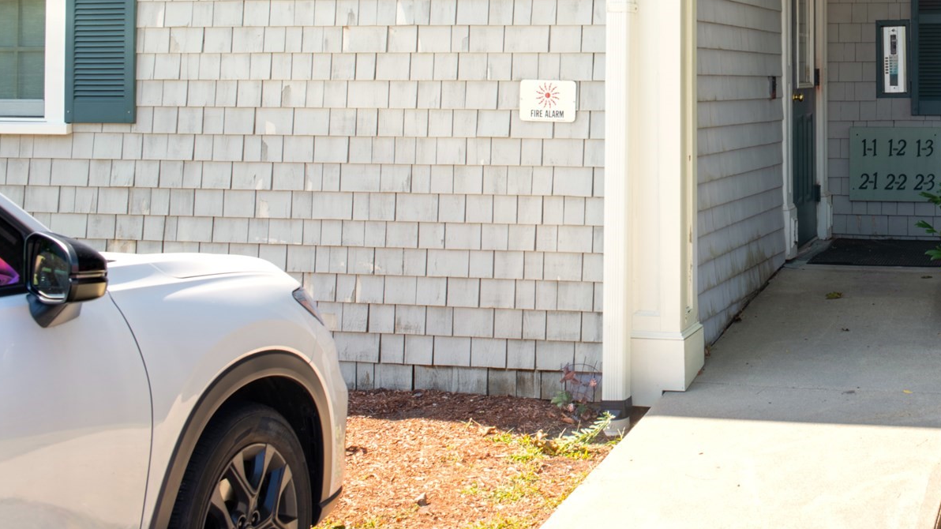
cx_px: 786
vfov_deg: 18.7
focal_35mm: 63
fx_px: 1572
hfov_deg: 32.2
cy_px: 34
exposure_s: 1/30
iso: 64
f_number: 13
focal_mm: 35
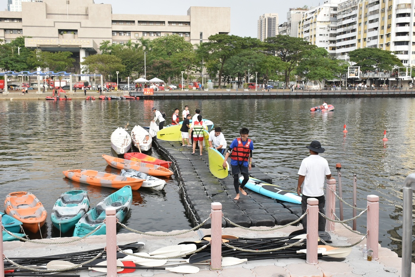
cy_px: 138
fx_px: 450
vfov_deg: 34.3
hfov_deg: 49.5
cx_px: 208
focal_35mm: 39
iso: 400
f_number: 7.1
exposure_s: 1/200
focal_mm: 26
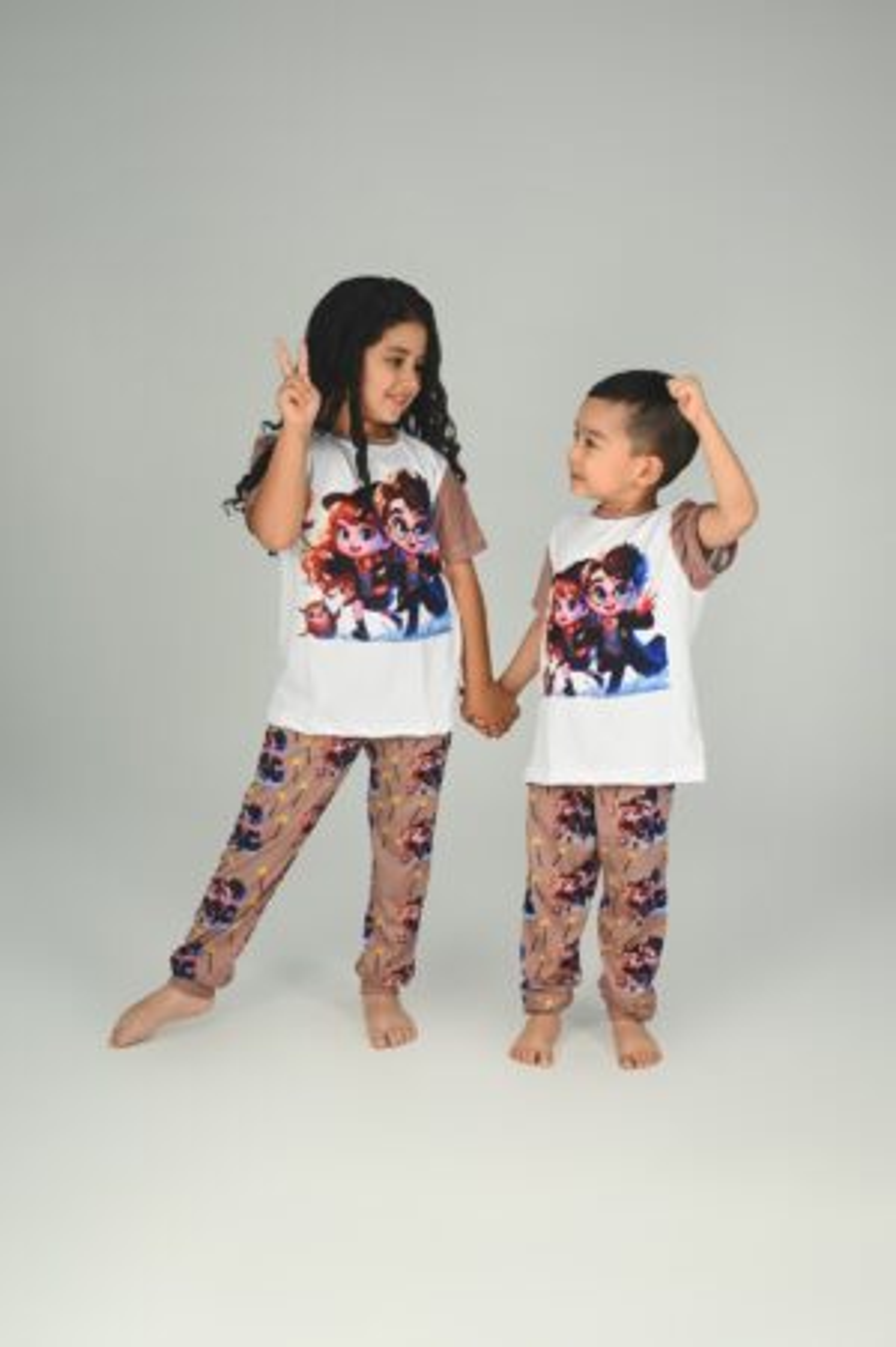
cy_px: 674
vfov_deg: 54.5
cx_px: 448
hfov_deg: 37.8
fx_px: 1309
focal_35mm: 35
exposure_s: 1/200
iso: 250
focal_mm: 35
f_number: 2.8
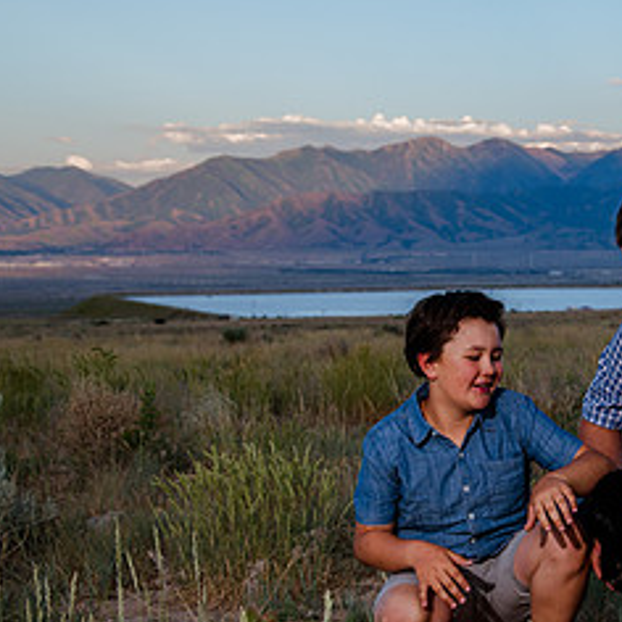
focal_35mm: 100
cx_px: 540
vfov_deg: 17.4
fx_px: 2033
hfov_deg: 17.2
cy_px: 393
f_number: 5.6
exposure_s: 1/250
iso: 200
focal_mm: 48
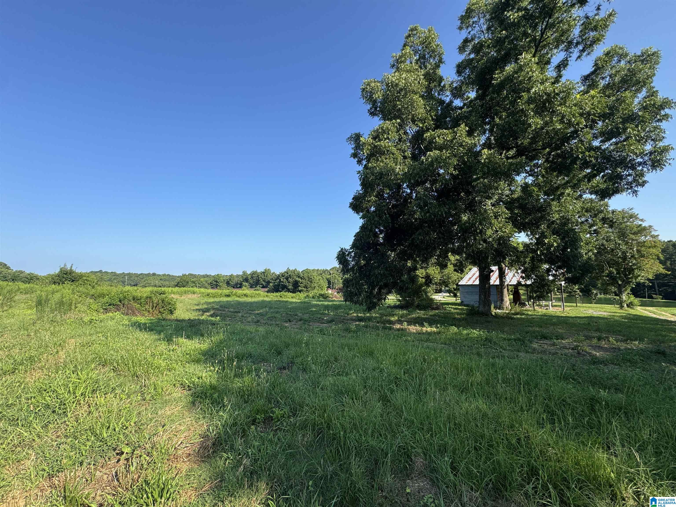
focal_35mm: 14
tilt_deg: +6.1
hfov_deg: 102.1
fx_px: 273
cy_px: 254
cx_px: 338
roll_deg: +1.3
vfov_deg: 85.7
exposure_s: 1/1078
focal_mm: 2.22
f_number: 2.2
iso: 50
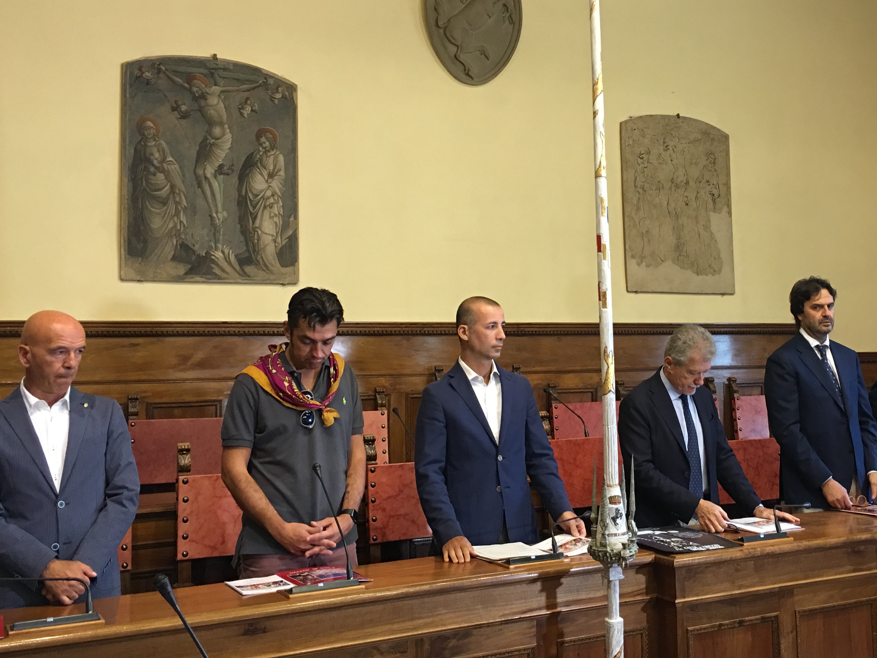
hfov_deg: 44.2
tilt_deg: +6.6
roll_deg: +0.9
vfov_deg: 34.3
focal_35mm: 42
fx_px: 1064
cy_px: 274
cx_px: 578
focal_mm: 4.15
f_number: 2.2
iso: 80
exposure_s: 1/17
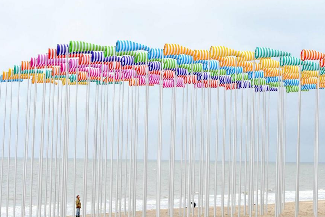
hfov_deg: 19.1
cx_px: 188
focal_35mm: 107
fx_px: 966
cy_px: 130
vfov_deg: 12.8
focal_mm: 86
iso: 400
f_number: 9
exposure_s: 1/320
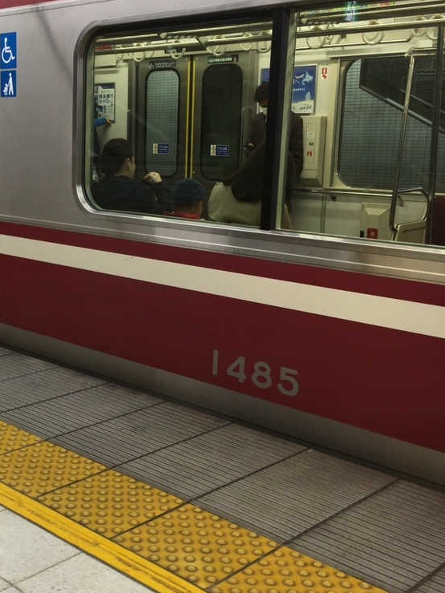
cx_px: 92
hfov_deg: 30.2
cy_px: 305
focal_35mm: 47
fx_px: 806
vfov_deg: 40.4
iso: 32
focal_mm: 4.15
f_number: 2.2
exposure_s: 1/30
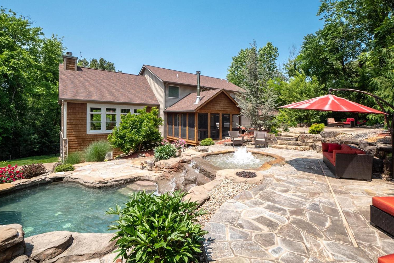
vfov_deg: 70.4
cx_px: 207
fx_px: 186
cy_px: 127
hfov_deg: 93.2
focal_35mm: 17
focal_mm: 8
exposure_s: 1/500
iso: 400
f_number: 10
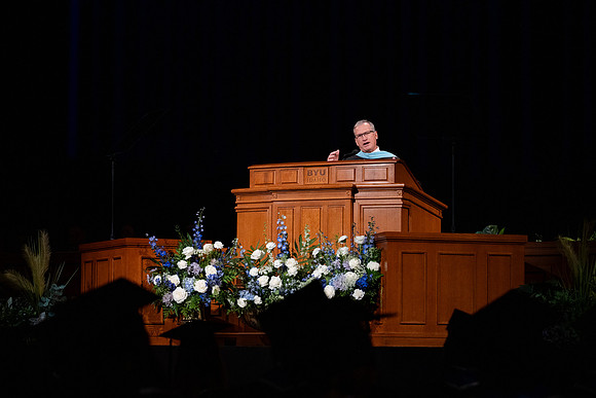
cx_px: 298
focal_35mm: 100
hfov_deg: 20.3
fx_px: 1661
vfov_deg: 13.7
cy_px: 199
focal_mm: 100
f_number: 4.5
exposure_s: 1/320
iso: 2500
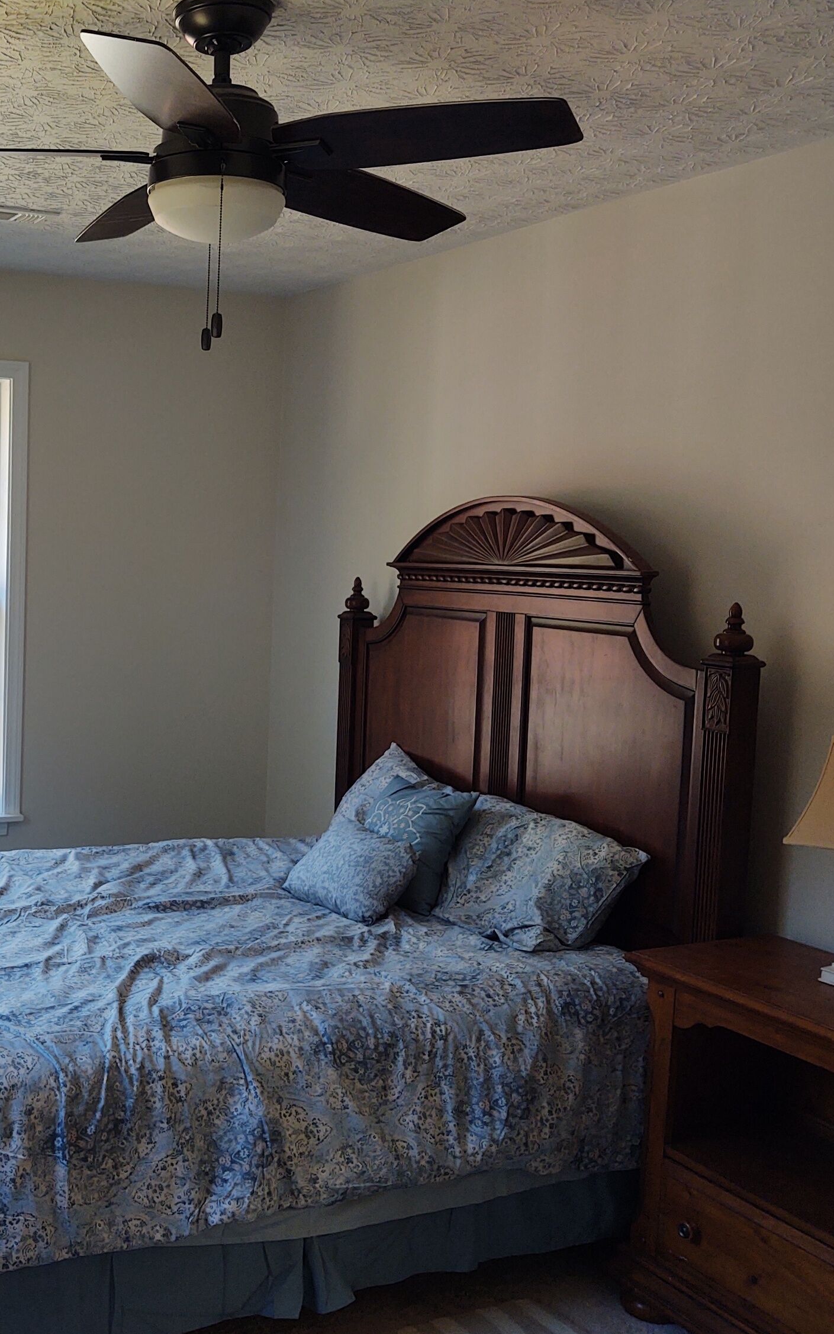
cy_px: 678
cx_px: 57
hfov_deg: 31.0
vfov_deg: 50.4
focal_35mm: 39
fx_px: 1418
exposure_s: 1/103
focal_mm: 4.75
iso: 100
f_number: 1.7
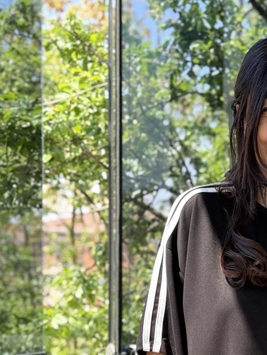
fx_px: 1100
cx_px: 292
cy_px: 386
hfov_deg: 13.6
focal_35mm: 107
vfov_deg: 17.8
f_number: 1.78
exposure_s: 1/398
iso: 64
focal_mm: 6.76
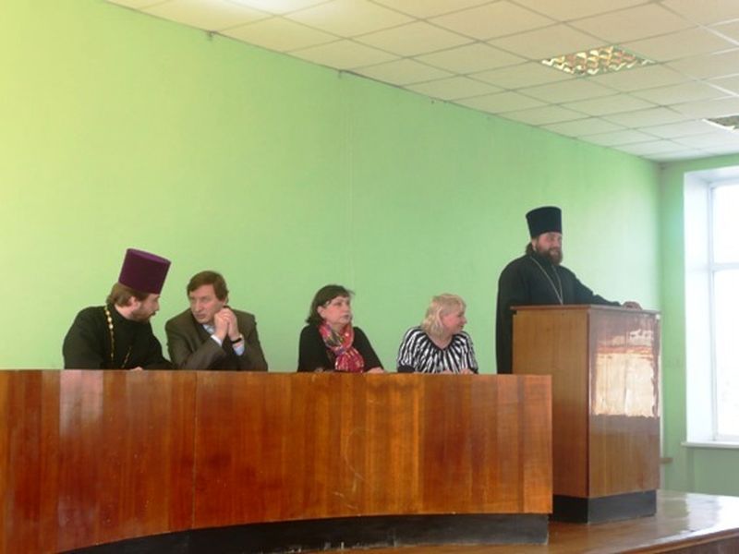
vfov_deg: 26.6
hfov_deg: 34.9
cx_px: 370
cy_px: 277
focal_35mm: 55
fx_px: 1174
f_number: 4.3
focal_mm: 9.1
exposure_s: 1/30
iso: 100
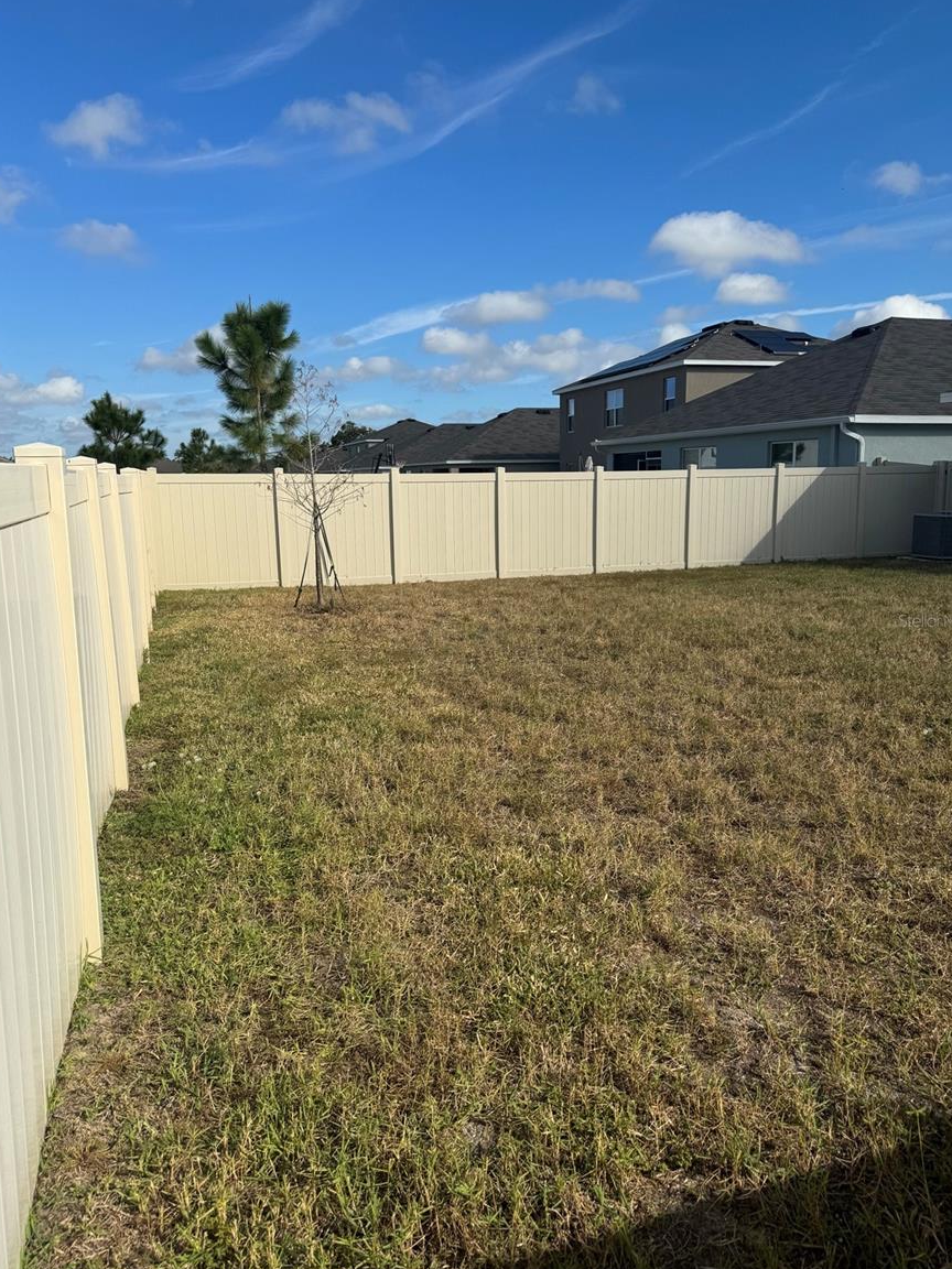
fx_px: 917
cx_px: 480
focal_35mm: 25
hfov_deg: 54.9
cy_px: 620
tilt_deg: -9.4
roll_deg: +1.0
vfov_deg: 69.4
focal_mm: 6.86
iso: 80
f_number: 1.78
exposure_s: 1/6410
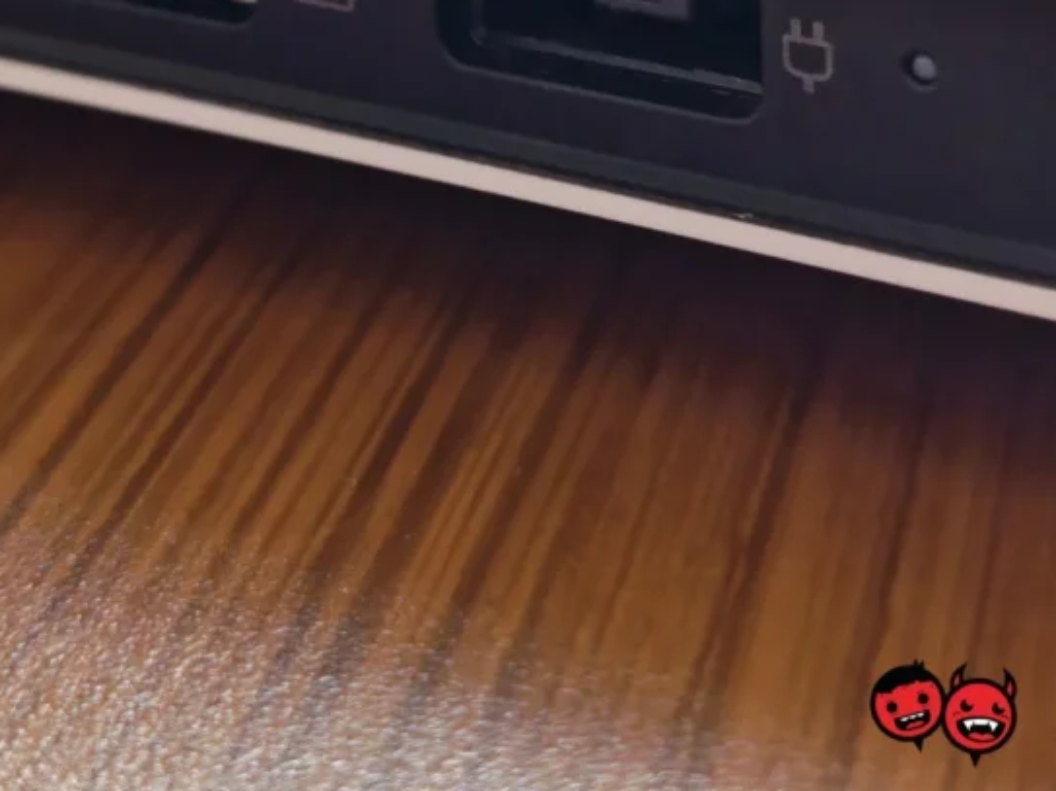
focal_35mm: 105
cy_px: -103
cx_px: 401
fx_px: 3202
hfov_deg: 18.7
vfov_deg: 13.8
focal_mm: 5.4
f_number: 2.8
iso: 50
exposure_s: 1/120
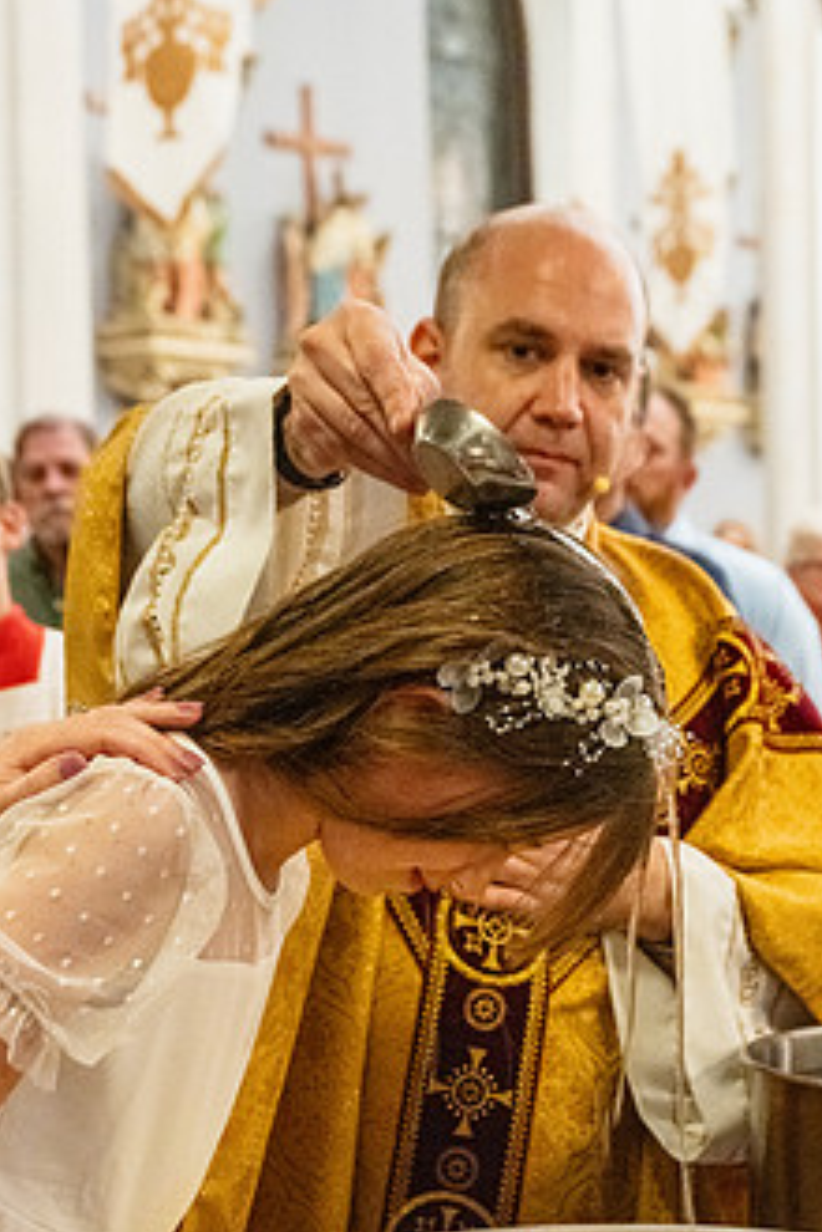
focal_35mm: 79
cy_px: 791
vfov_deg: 25.6
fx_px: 2706
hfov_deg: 17.3
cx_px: 497
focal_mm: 58
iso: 5000
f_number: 5.6
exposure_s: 1/60
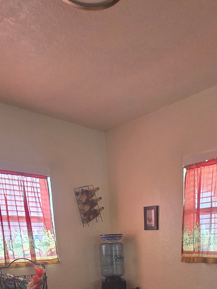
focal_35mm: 33
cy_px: 309
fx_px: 276
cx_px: 152
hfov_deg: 42.1
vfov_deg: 44.1
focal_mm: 2.2
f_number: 2.2
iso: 640
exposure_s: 1/60
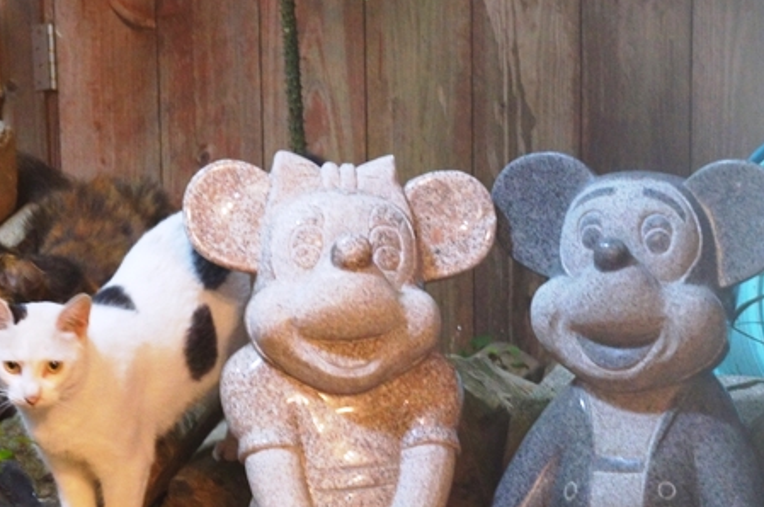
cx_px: 362
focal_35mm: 147
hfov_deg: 14.0
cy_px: 390
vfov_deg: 9.3
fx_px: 3113
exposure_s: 1/8
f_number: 5.6
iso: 1600
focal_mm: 55
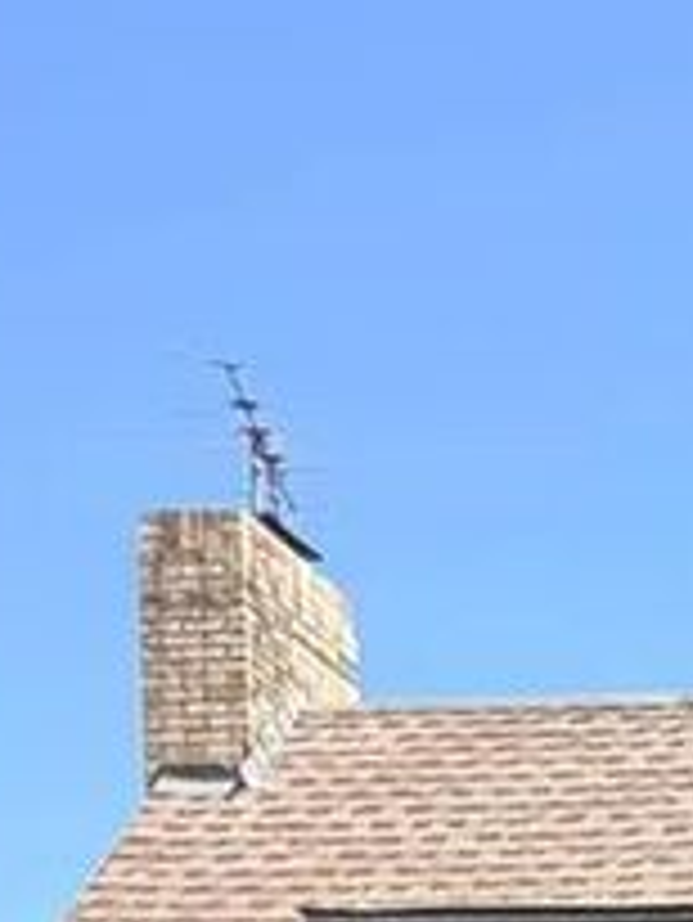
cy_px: 1621
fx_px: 2480
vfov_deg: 17.4
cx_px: 1516
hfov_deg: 13.1
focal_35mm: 93
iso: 50
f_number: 2.2
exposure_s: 1/502
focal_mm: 2.22
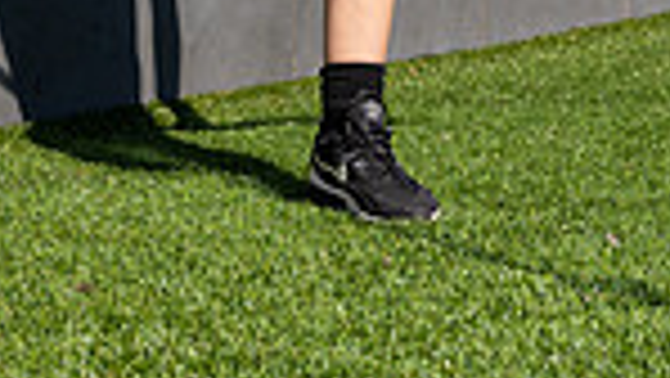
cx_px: 393
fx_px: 2808
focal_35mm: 158
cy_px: -590
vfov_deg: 7.1
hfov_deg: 13.6
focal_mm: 50
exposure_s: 1/320
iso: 64
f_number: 7.1
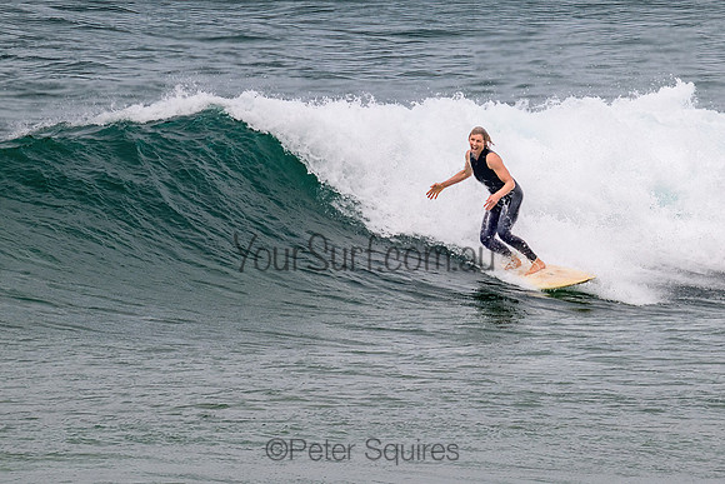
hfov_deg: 1.9
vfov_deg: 1.3
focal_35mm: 1069
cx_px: 484
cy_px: 233
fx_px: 21528
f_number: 11
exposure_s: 1/2000
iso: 560
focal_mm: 800
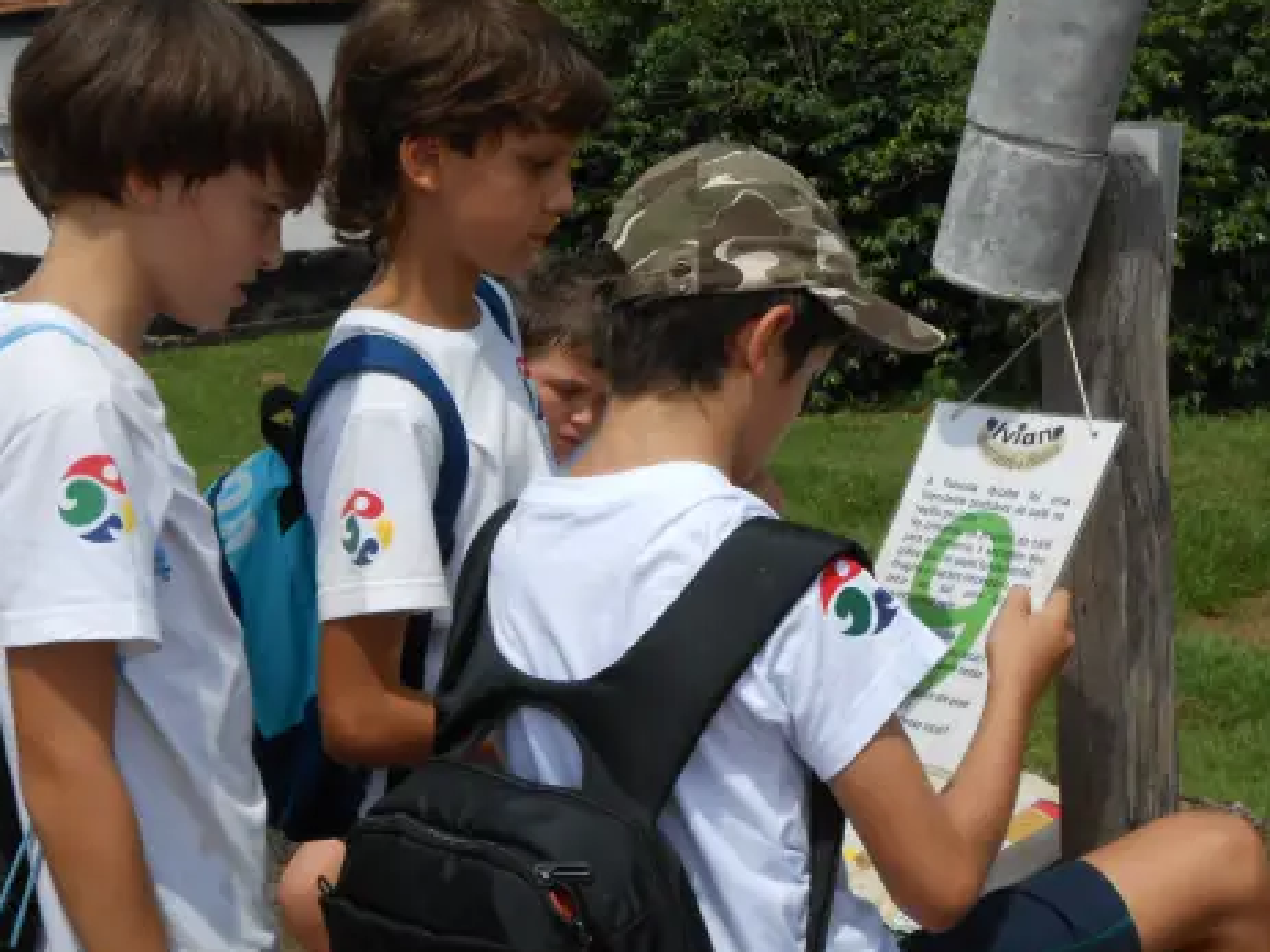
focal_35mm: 60
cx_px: 646
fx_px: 2201
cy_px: 501
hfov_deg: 32.2
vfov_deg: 24.4
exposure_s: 1/800
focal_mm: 8.8
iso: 80
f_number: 4.8
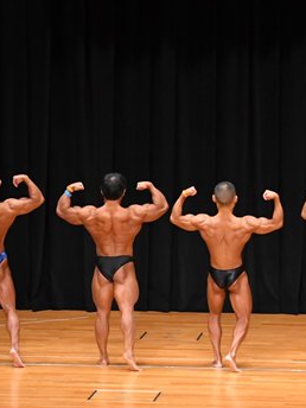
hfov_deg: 6.3
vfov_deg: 8.5
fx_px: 2758
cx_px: -27
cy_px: 199
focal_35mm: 234
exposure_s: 1/400
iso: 4000
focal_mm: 72
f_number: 5.6
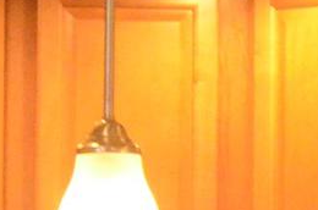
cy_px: 389
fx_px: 4025
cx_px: 669
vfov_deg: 3.0
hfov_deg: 4.5
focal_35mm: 457
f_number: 14
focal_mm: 55
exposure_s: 1/60
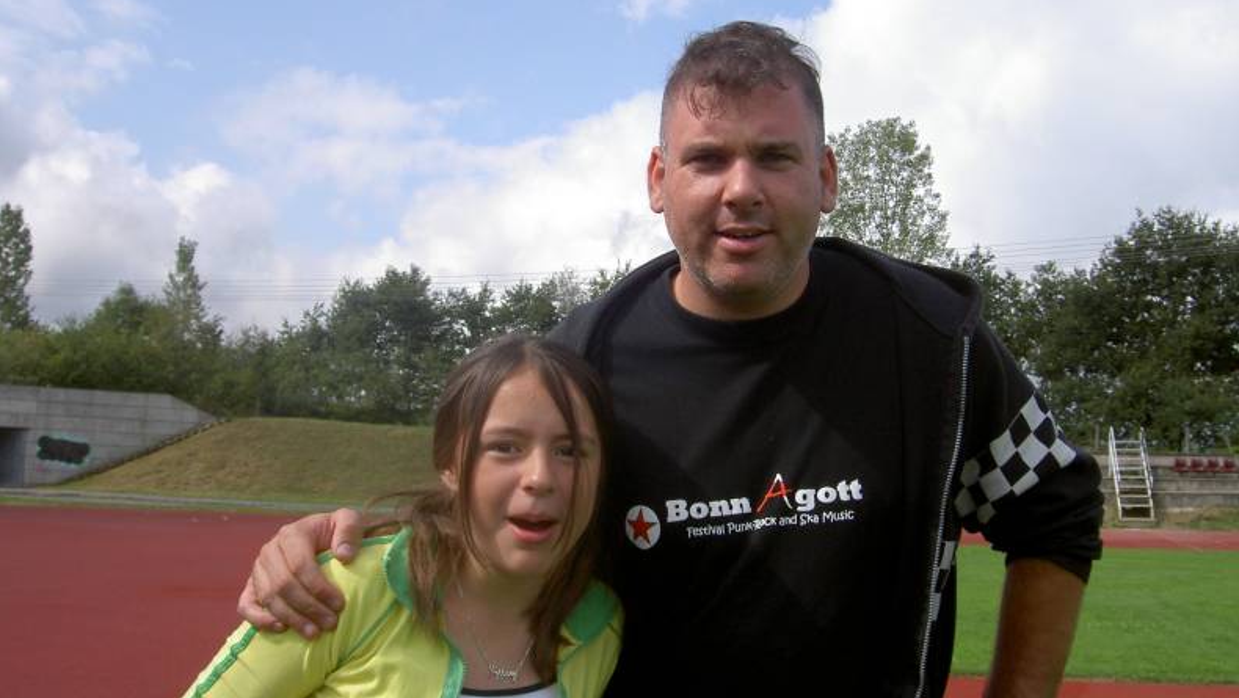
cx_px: 613
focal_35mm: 43
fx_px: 1413
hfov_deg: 47.3
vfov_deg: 27.7
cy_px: 315
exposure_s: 1/500
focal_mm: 8
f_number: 4.7
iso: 100
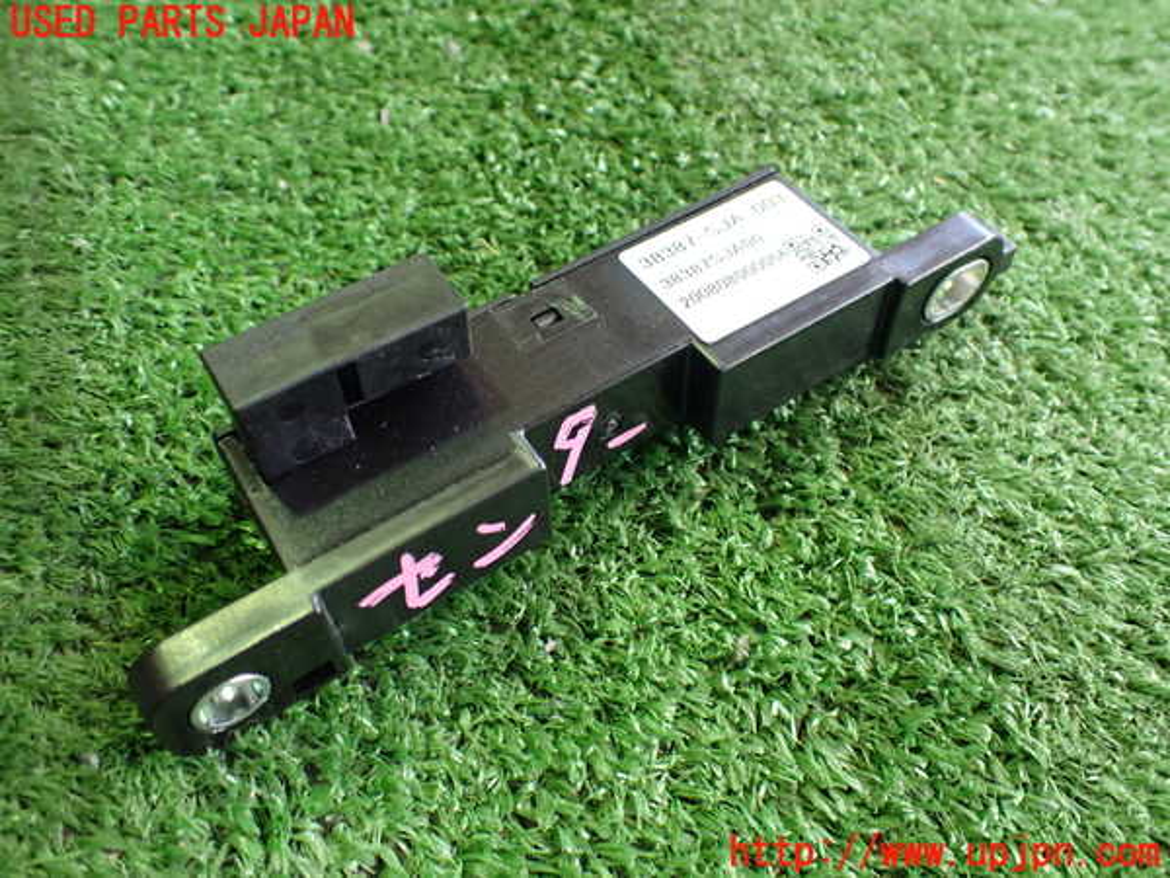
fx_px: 1014
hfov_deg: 60.0
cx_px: 585
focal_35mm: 30
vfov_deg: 46.8
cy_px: 439
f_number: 2.3
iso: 800
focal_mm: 5.4
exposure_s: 1/80
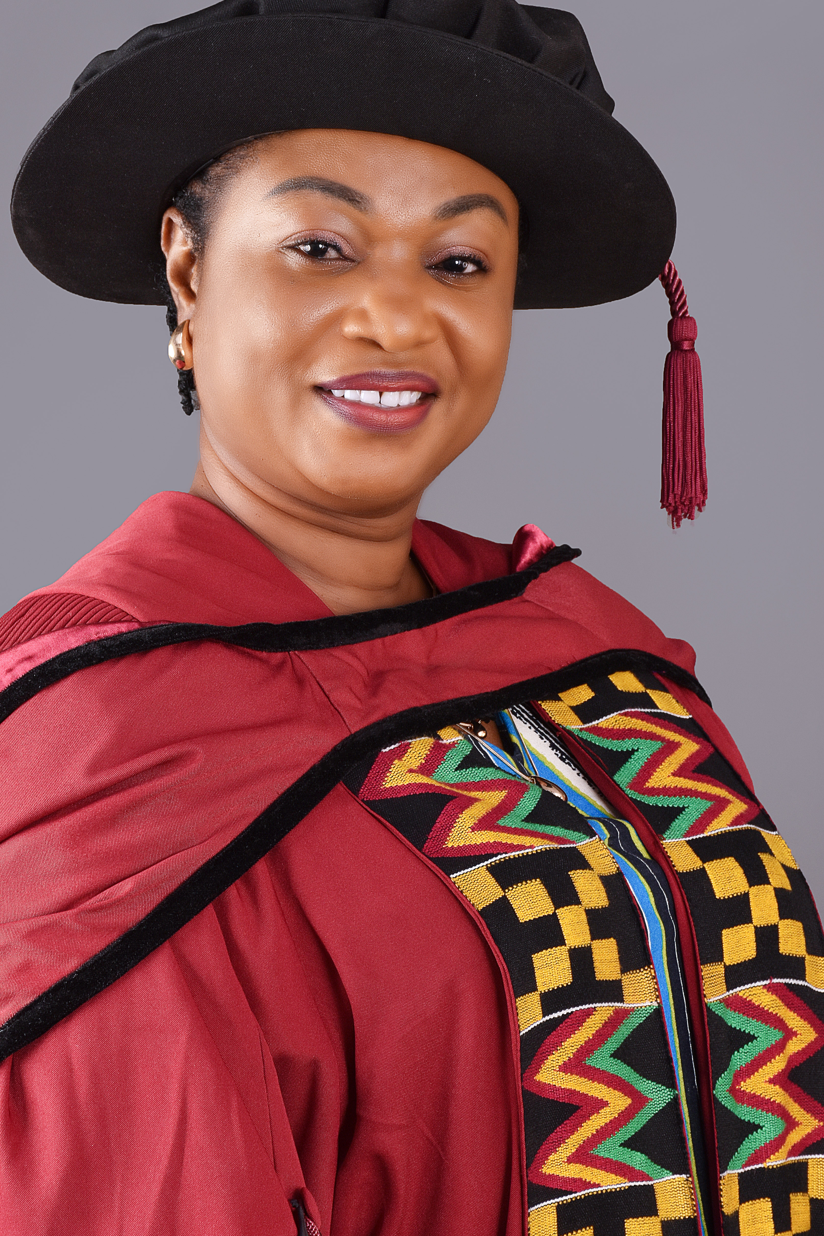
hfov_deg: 8.7
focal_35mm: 158
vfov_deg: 13.0
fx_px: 5411
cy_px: 591
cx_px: 338
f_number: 11
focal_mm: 85
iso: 500
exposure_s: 1/125
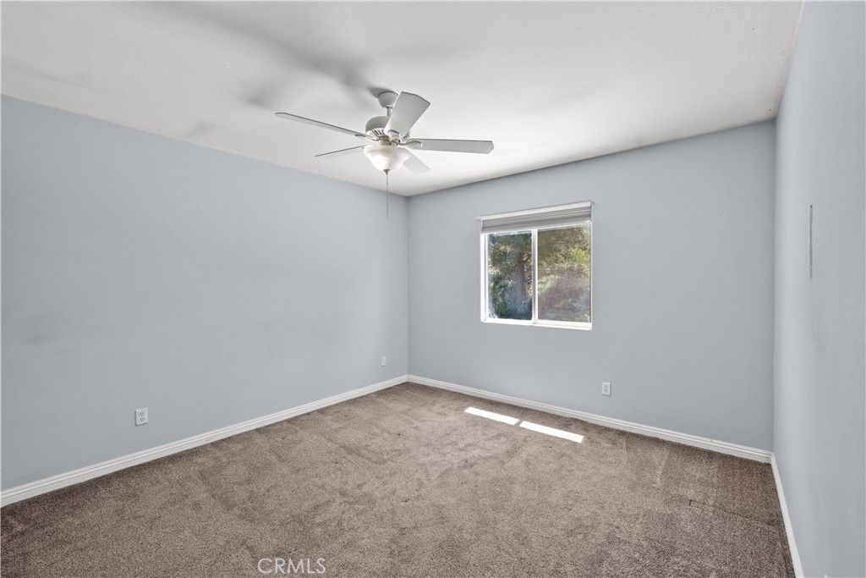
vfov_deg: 77.3
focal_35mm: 15
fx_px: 361
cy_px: 289
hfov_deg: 100.4
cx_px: 433
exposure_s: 1/2.5
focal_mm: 15
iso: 100
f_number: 9
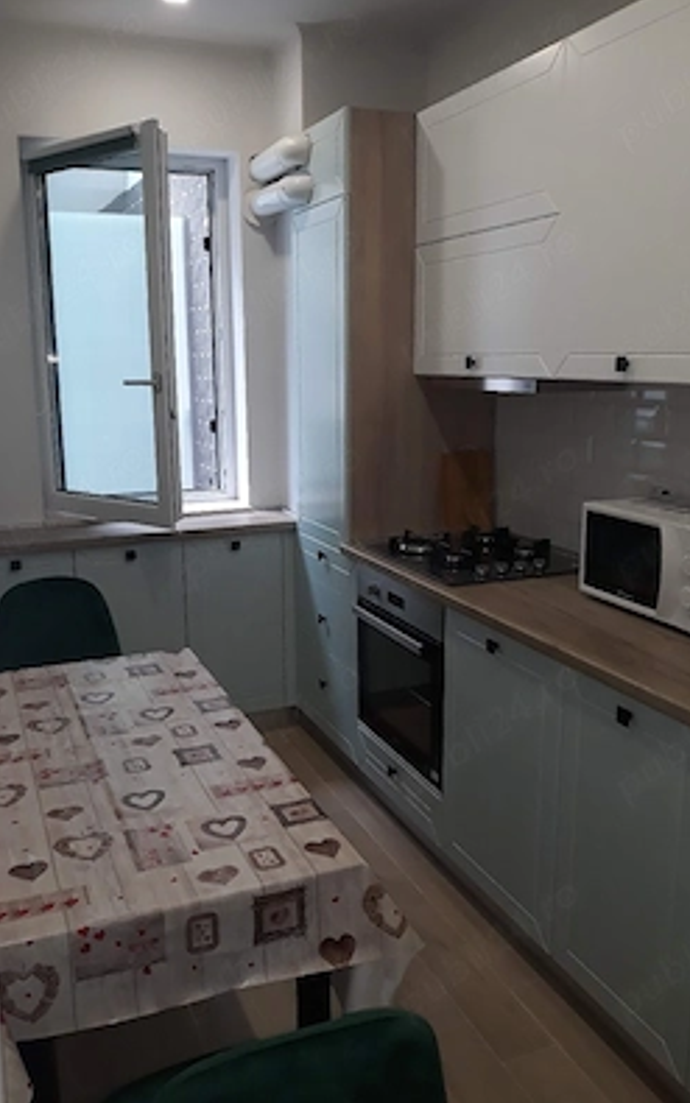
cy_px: 547
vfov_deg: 64.6
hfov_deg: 43.1
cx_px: 327
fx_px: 872
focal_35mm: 29
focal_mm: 3.71
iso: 80
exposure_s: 1/50
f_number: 1.7
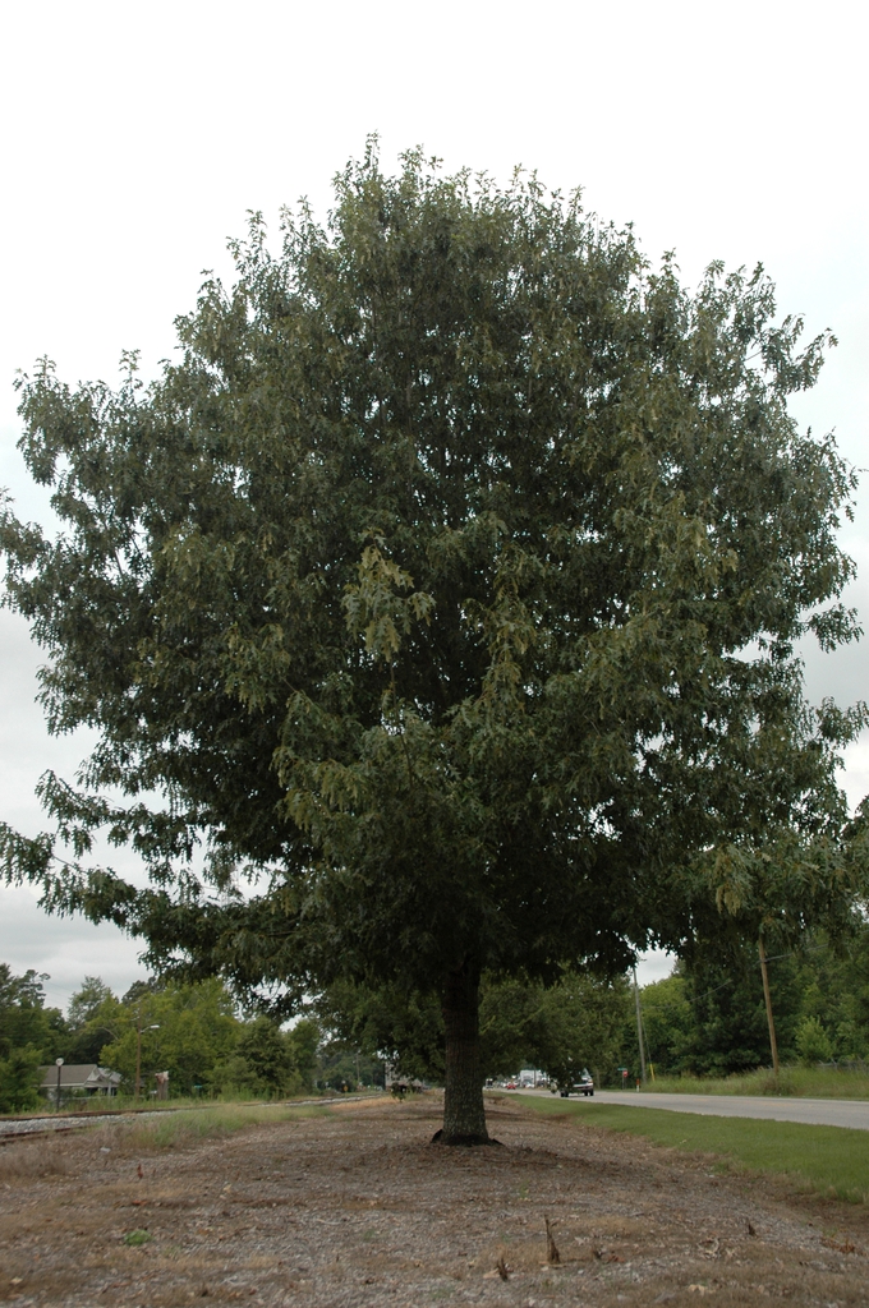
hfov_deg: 36.8
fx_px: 1307
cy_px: 654
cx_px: 434
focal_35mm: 36
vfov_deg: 53.2
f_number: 5
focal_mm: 24
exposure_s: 1/800
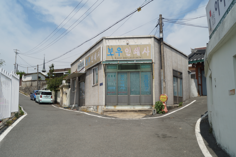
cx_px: 118
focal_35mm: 33
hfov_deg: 57.3
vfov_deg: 39.9
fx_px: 216
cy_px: 78
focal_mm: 22
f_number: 8
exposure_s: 1/500
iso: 100
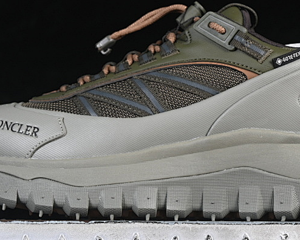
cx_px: 171
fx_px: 1367
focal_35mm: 154
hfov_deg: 12.5
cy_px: 86
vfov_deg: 10.0
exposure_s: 1/60
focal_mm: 50
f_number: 6.3
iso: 160
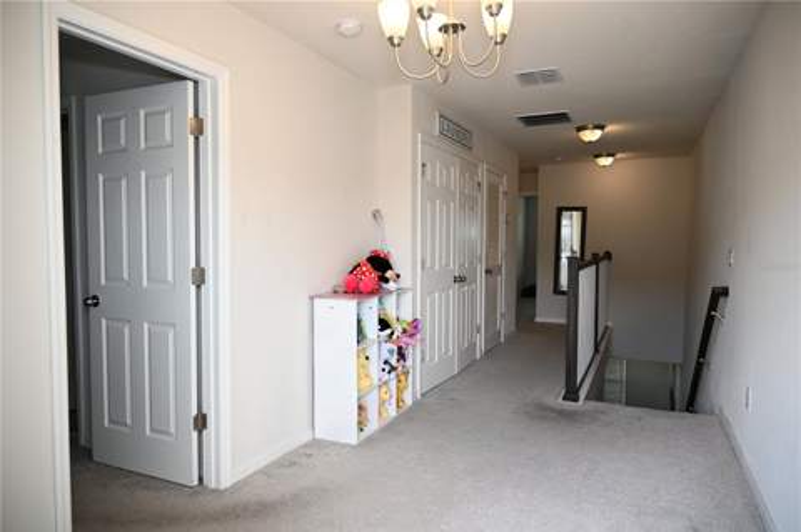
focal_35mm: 24
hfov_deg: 73.8
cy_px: 266
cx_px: 400
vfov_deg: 53.0
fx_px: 533
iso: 500
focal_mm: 24
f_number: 4
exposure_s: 1/200
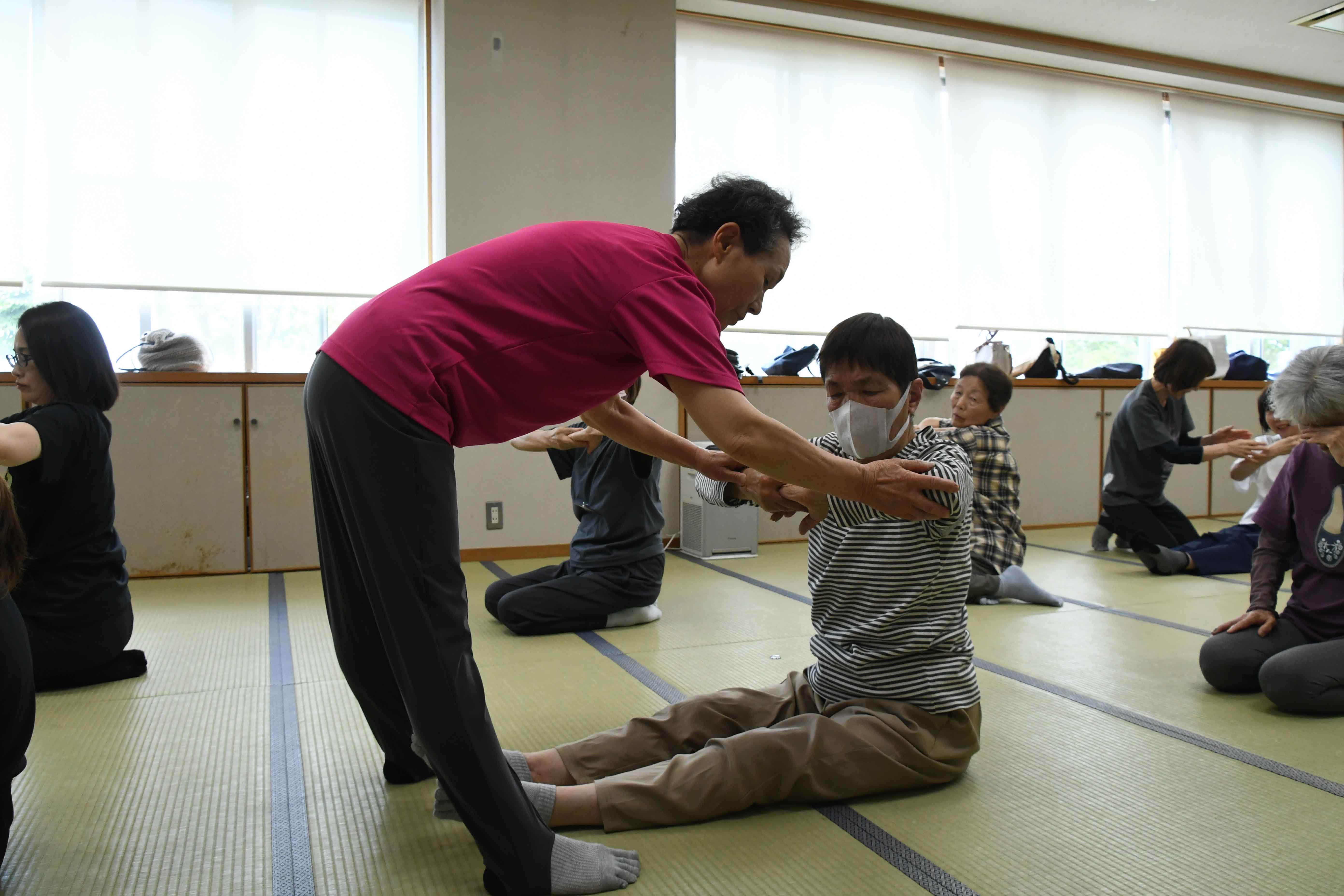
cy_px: 448
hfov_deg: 67.4
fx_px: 1008
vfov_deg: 47.9
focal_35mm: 27
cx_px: 672
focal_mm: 18
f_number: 7.1
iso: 2000
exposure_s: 1/250
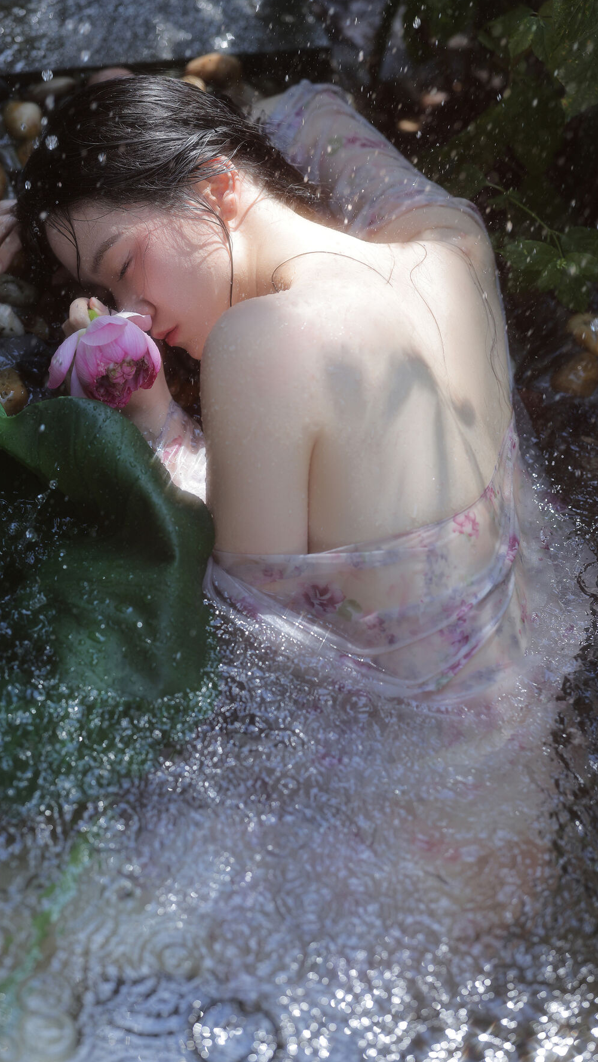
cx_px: 250
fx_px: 2508
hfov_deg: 13.6
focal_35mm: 89
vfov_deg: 23.9
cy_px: 529
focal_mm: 85
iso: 400
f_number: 2.2
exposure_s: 1/2000
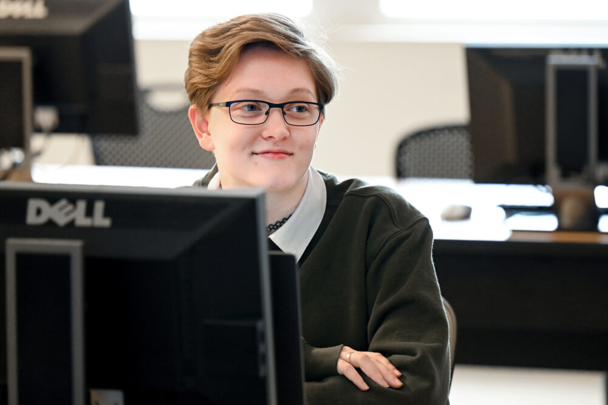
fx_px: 3021
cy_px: 193
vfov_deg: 7.7
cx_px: 316
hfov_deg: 11.5
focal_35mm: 179
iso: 3200
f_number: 2.8
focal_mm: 140
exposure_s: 1/125
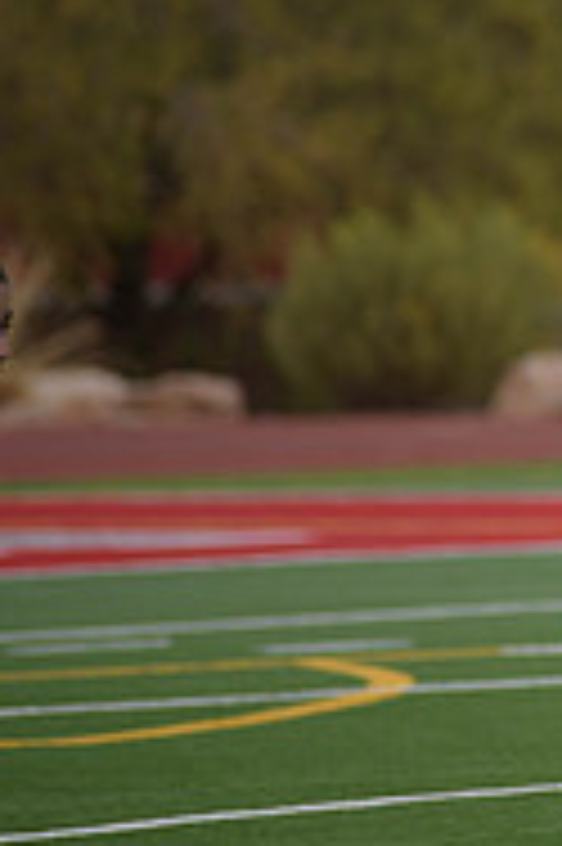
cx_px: 1173
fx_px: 14474
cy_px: 286
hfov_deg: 2.2
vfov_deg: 3.3
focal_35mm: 617
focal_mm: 200
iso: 125
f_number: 2.8
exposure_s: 1/200
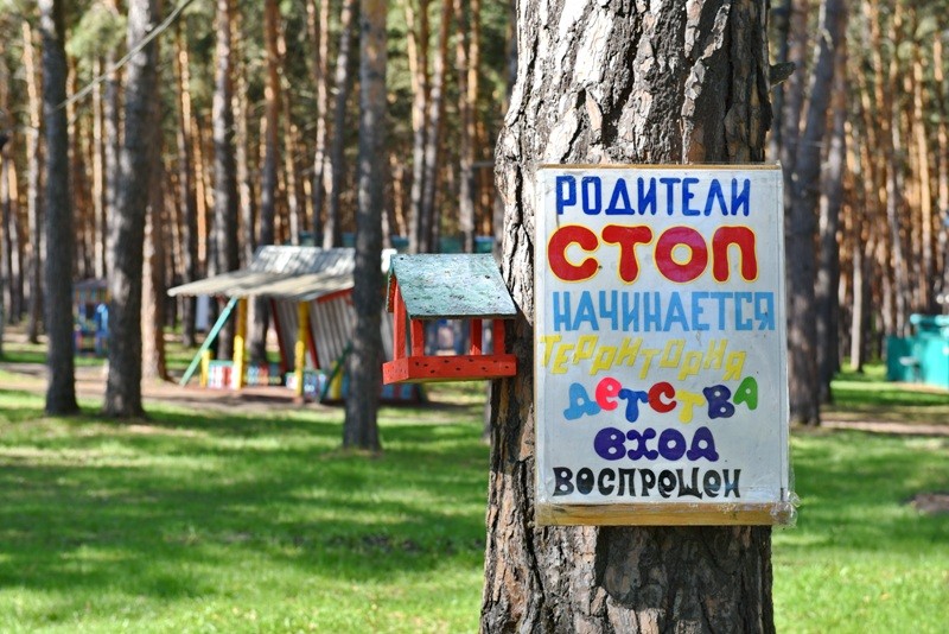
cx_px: 474
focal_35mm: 70
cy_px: 317
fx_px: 1846
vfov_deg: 19.5
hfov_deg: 28.8
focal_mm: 70
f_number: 6.3
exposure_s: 1/320
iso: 200
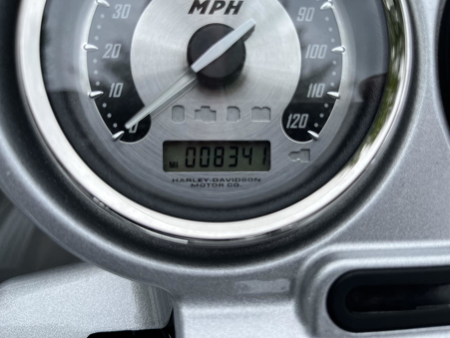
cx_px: 225
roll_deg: -20.5
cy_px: 169
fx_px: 338
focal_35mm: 26
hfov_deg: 67.3
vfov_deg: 53.1
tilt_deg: -38.2
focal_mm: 5.1
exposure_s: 1/1422
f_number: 1.6
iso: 50
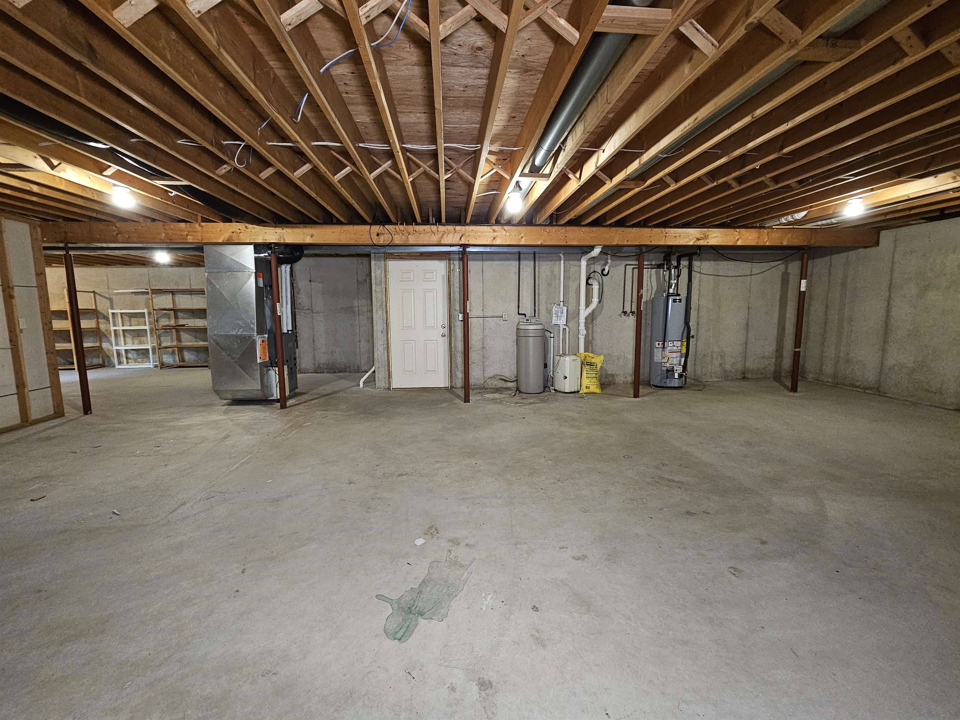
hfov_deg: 106.2
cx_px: 480
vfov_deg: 89.9
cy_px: 360
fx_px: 361
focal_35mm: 13
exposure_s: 1/24
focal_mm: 2.2
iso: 800
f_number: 2.2
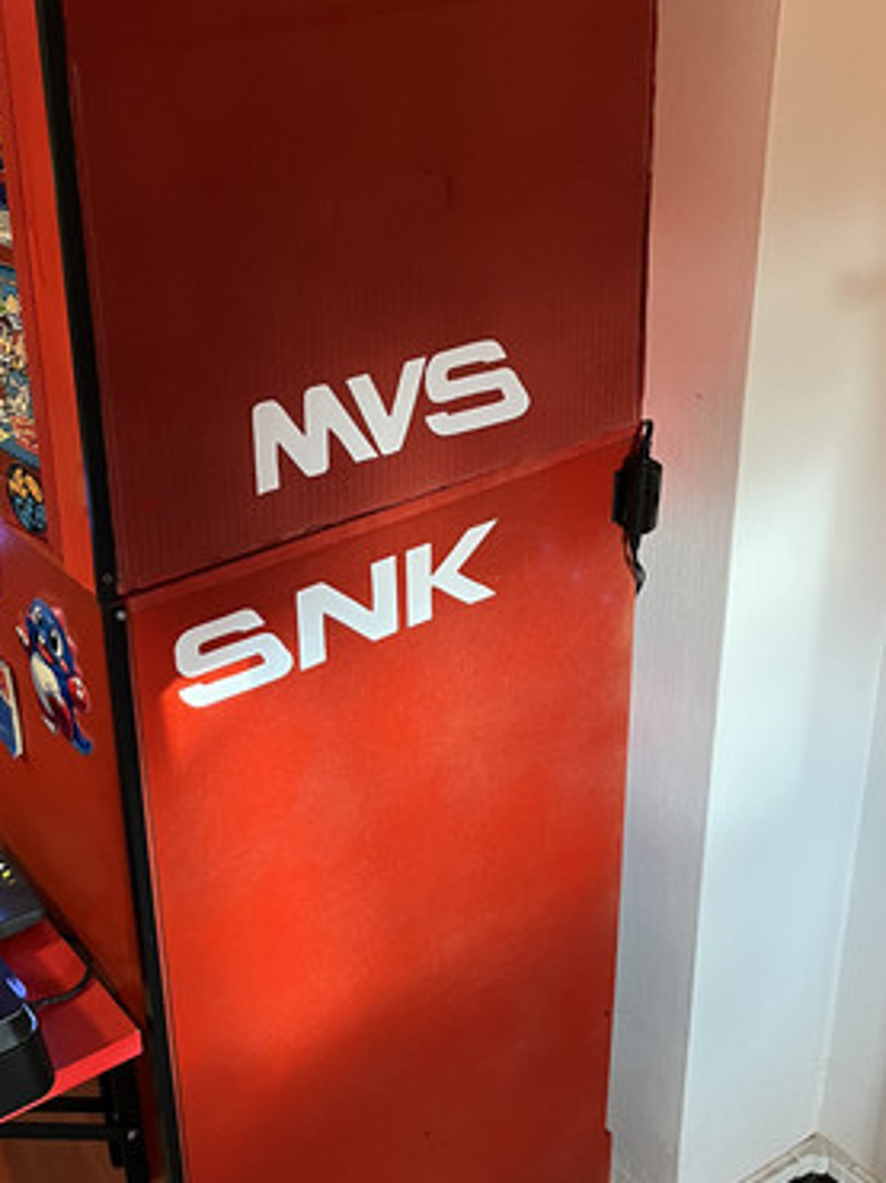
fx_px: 1537
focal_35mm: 45
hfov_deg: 31.7
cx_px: 246
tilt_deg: -26.2
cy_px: 544
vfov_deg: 42.1
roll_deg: +2.6
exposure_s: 1/40
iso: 400
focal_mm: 5.1
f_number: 1.6
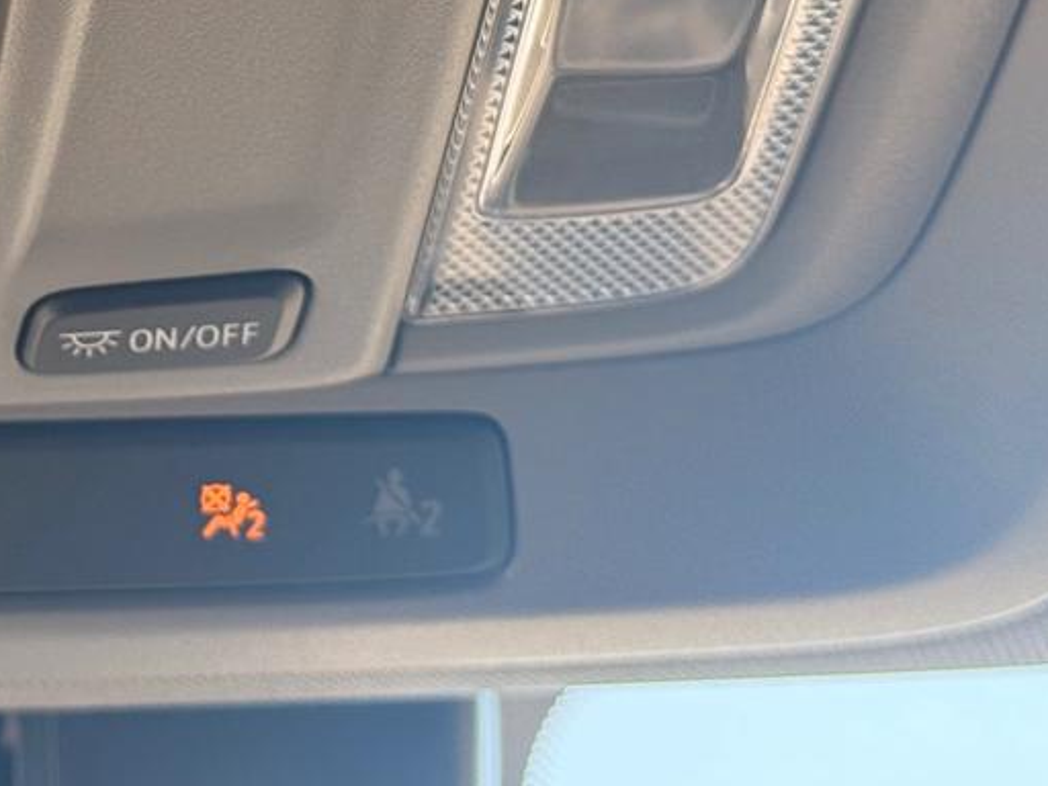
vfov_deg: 12.2
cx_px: -121
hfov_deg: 15.9
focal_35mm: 120
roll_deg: +2.4
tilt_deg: +38.7
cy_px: 16
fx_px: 3633
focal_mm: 6.76
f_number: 1.78
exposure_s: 1/242
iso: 100
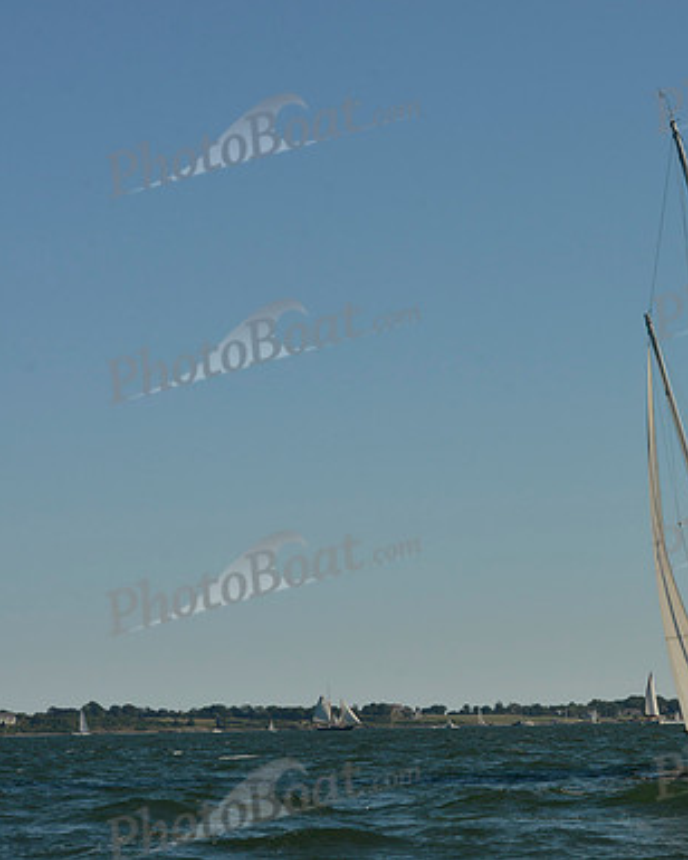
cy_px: 430
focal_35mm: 99
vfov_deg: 19.4
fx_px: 2520
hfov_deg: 15.5
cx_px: 538
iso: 400
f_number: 10
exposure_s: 1/1250
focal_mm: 70
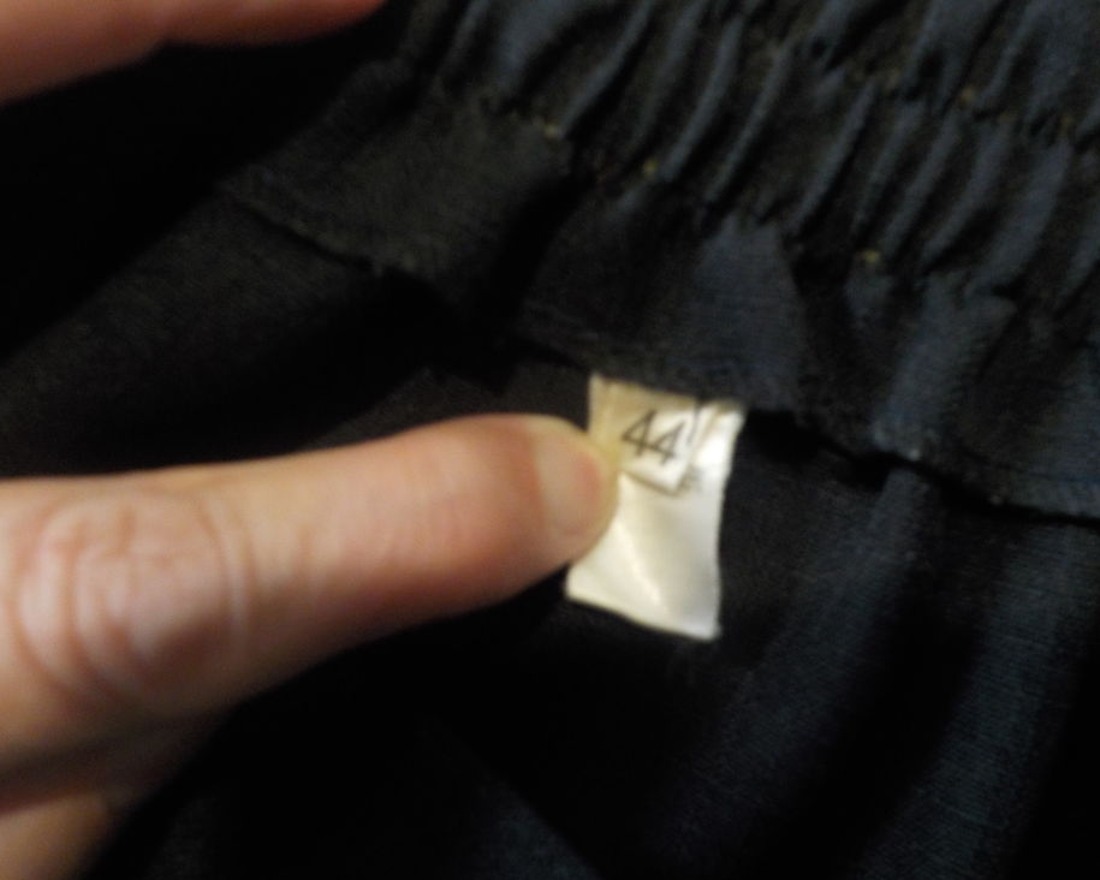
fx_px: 1042
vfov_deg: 45.8
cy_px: 441
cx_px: 591
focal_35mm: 32
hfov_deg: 55.6
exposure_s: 1/15
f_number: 3.3
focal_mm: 4.1
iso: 400
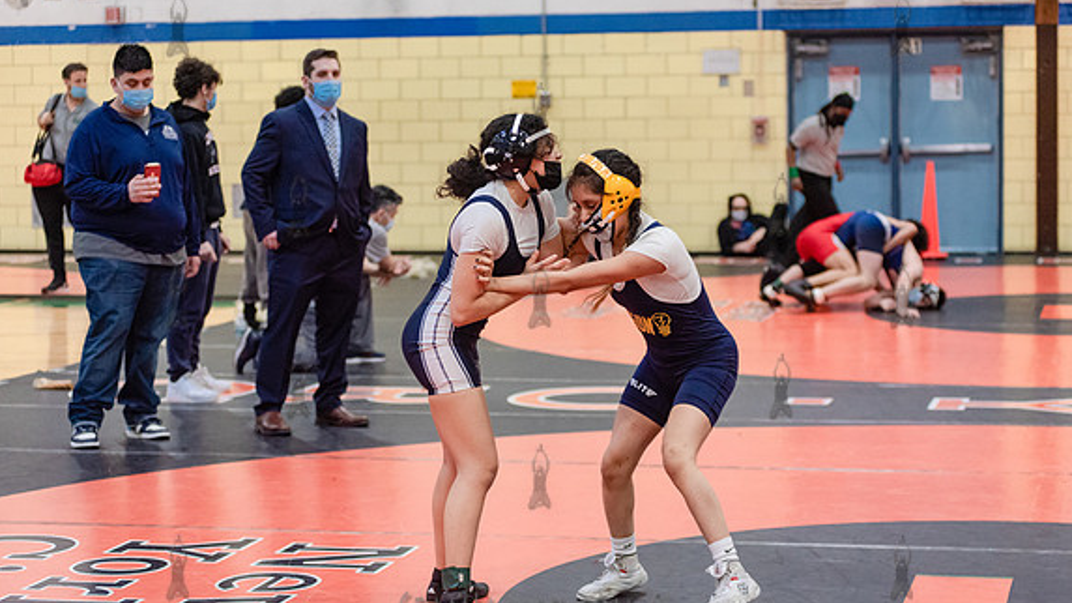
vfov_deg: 14.2
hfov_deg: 25.0
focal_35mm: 85
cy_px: 295
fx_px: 2416
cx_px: 539
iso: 4000
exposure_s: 1/400
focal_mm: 80
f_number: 3.5
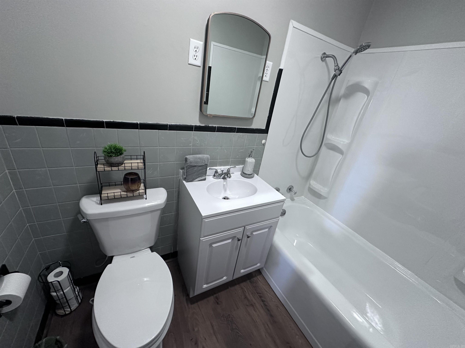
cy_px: 174
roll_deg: -9.8
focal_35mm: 14
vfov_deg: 85.7
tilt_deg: -24.2
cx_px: 232
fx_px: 188
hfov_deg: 102.1
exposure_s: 1/60
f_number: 2.2
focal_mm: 2.22
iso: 640
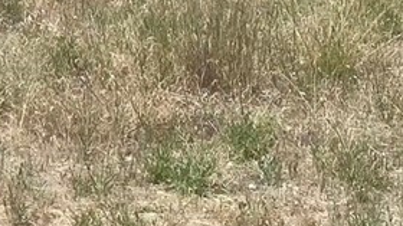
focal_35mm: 162
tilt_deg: +1.4
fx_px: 1730
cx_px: -89
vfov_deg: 6.9
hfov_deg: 12.9
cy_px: -369
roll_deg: -1.7
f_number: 1.8
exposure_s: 1/3497
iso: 32
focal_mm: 4.25
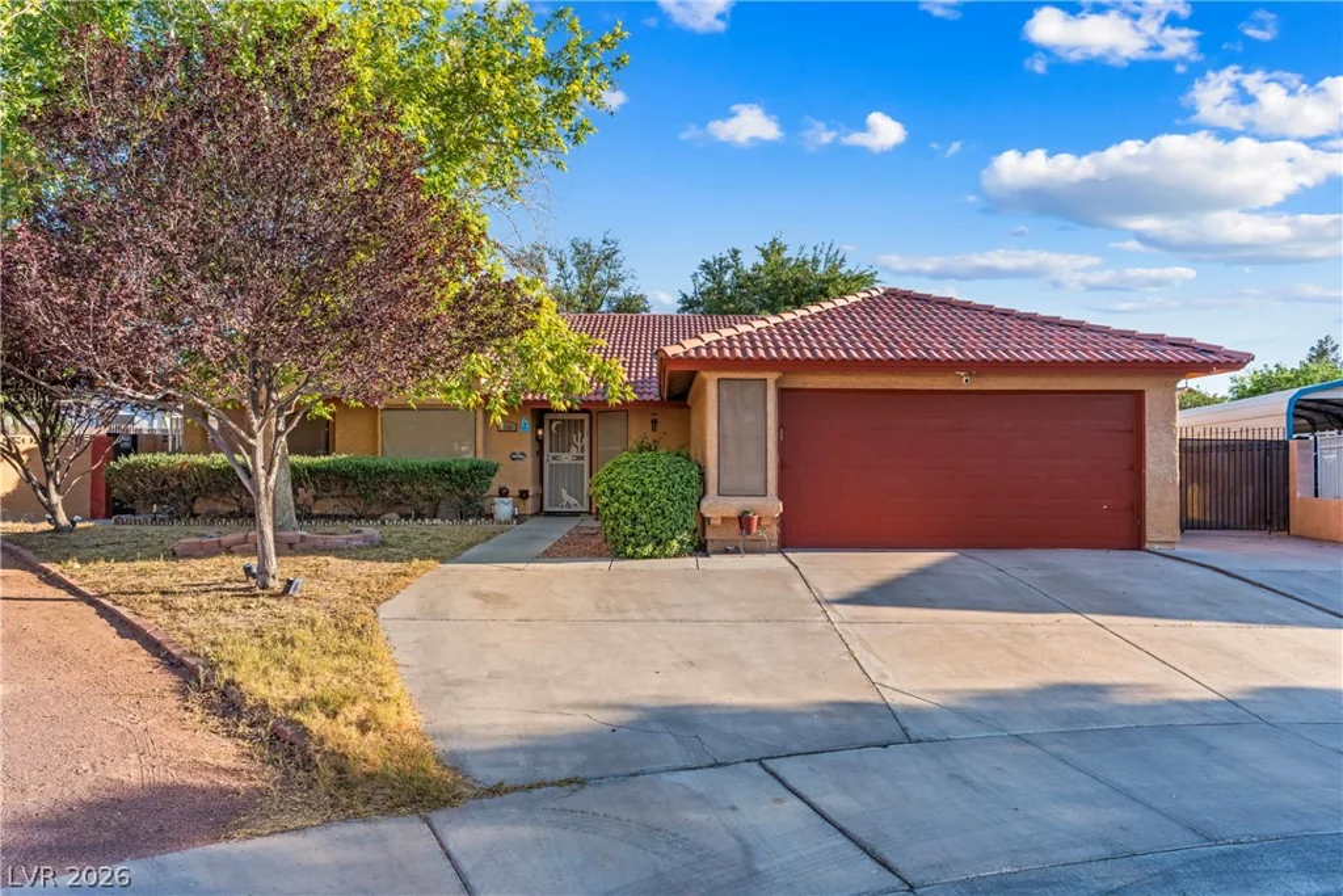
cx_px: 672
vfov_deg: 53.1
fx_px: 895
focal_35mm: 24
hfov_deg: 73.7
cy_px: 448
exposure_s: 1/8000
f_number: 8
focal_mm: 24
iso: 400
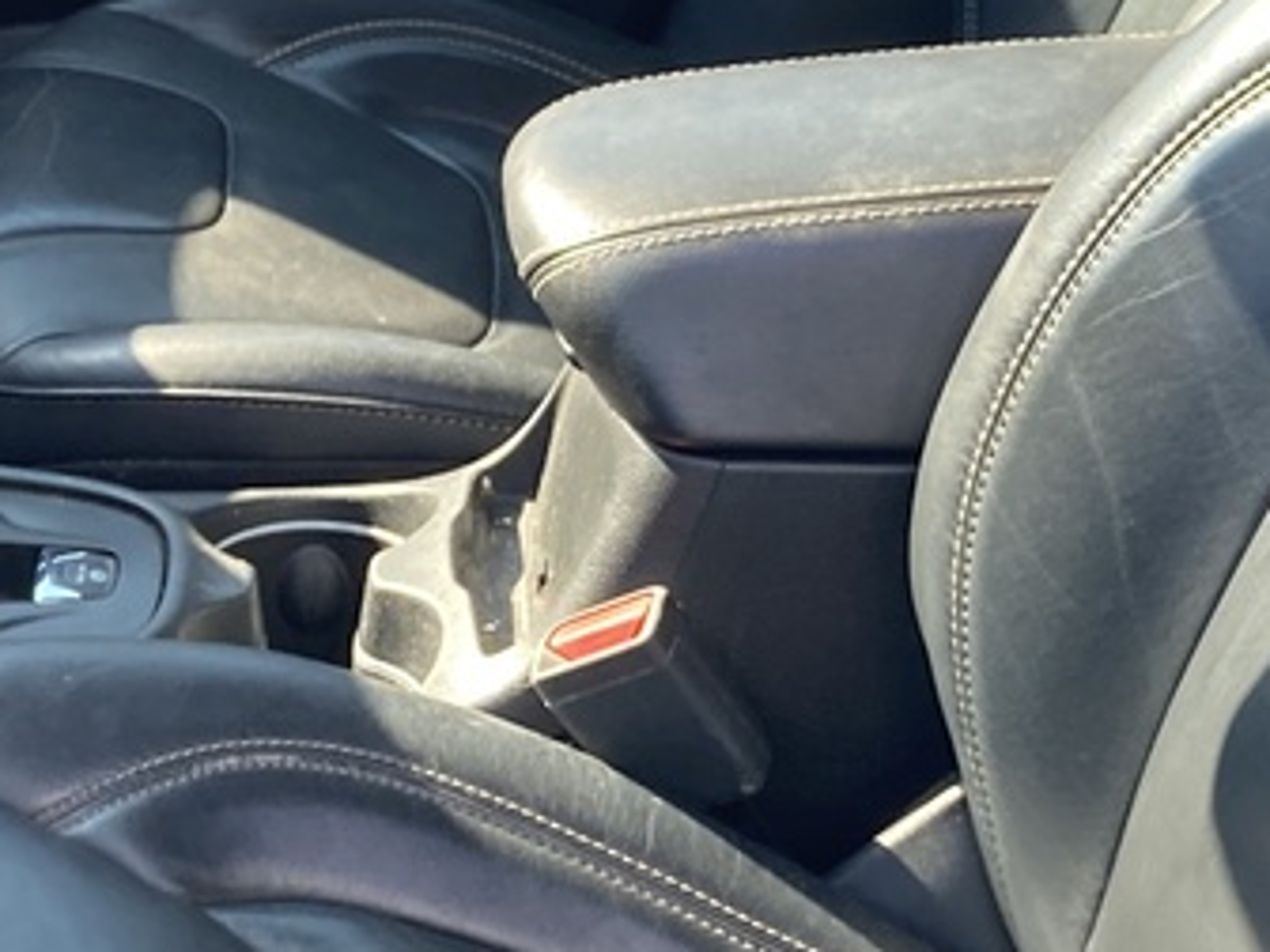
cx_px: 1013
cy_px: 484
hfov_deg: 16.3
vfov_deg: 12.3
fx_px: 4403
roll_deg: -2.5
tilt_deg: -24.7
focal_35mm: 120
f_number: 1.8
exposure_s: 1/122
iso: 32
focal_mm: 3.99
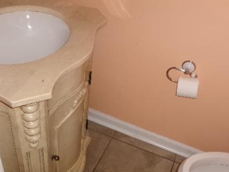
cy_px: 96
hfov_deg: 43.3
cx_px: 151
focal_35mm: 43
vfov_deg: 33.6
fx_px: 285
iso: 200
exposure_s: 1/34
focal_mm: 5.1
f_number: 3.9
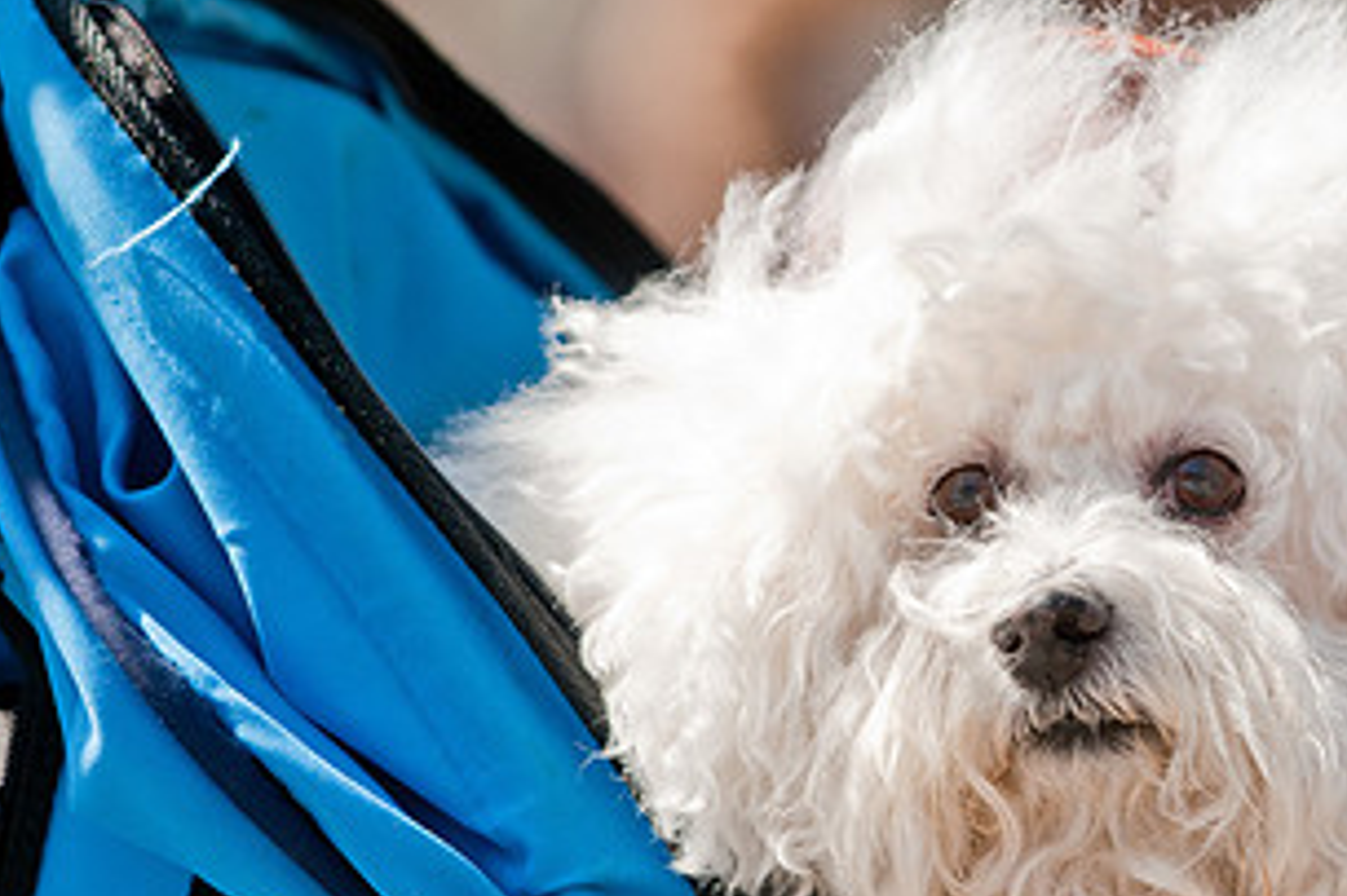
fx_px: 17574
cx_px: 1109
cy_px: 567
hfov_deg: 4.4
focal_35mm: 470
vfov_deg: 2.9
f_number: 4
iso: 200
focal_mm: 165
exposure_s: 1/1250
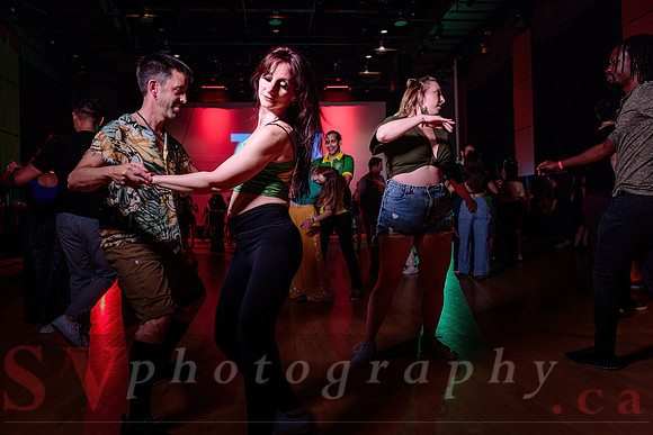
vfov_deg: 45.9
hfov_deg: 64.8
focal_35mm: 28
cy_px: 211
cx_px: 316
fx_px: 514
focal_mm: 26
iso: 1000
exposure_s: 1/60
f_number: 2.8
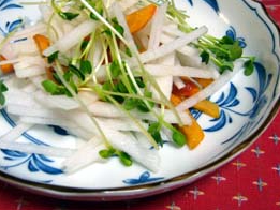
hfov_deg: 40.2
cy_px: 70
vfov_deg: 30.7
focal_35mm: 47
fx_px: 380
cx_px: 112
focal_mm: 5.8
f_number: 2.8
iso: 80
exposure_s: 1/8
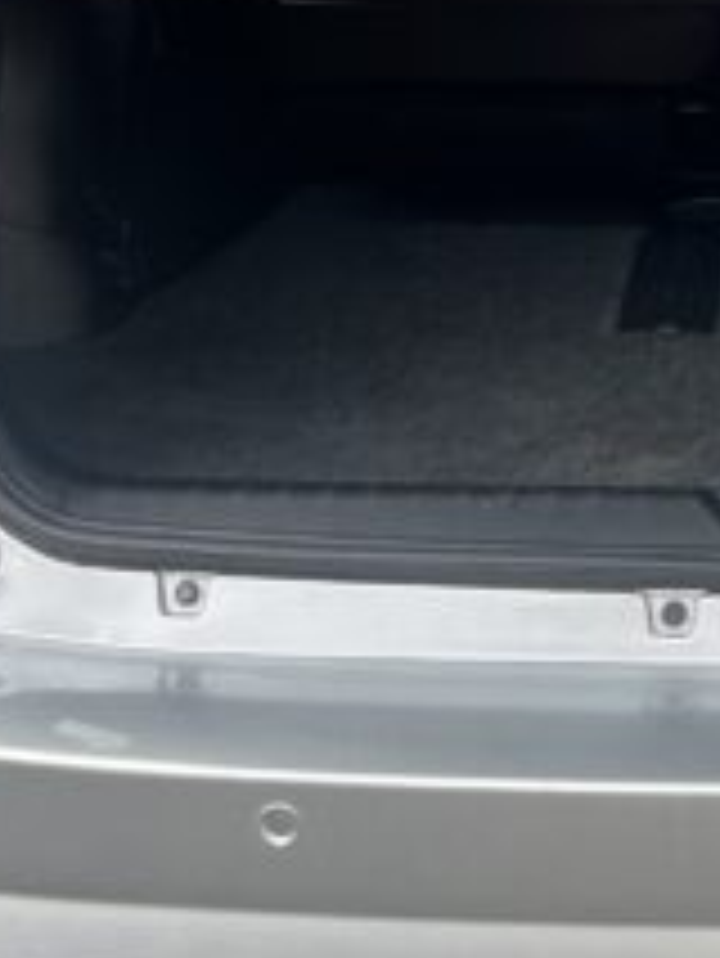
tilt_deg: +3.1
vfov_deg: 14.5
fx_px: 3463
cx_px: 945
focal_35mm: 125
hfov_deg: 11.5
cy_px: -571
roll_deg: -0.9
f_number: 1.5
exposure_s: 1/434
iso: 50
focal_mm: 5.7
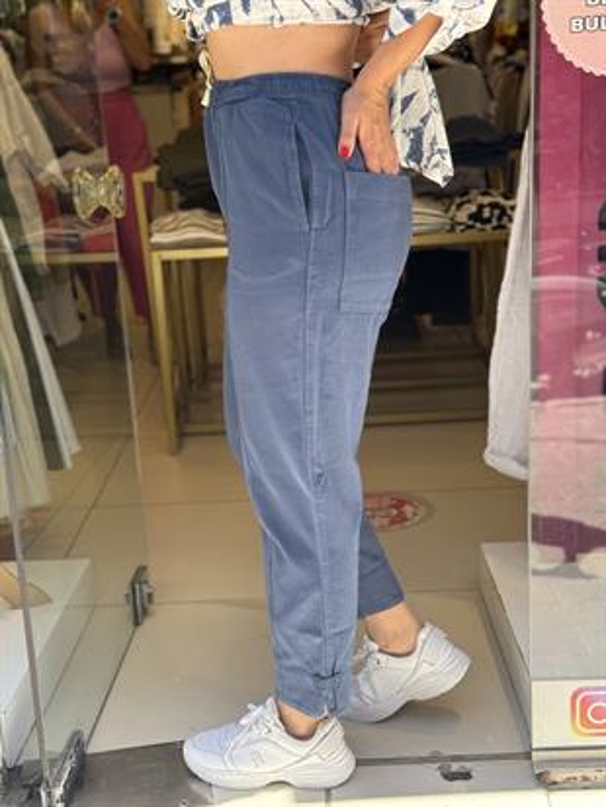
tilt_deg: -15.4
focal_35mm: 48
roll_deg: +2.4
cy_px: 404
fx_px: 1120
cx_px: 303
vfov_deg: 39.6
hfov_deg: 30.3
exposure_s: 1/506
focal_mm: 6.76
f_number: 1.78
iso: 64
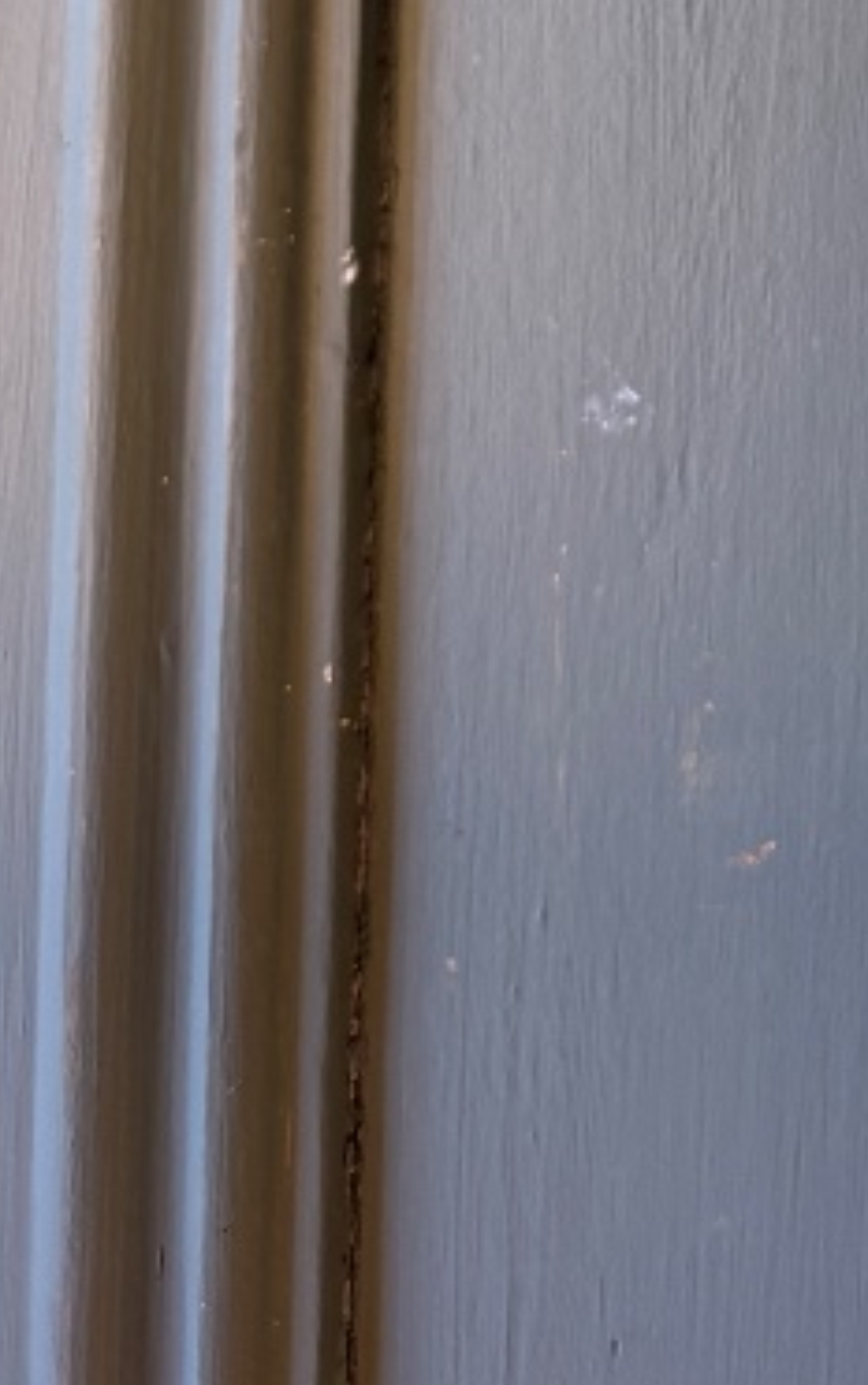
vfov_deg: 21.1
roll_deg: -1.9
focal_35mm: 82
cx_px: 1658
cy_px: -715
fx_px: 3099
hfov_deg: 13.8
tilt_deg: +2.9
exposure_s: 1/100
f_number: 1.78
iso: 200
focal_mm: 6.76
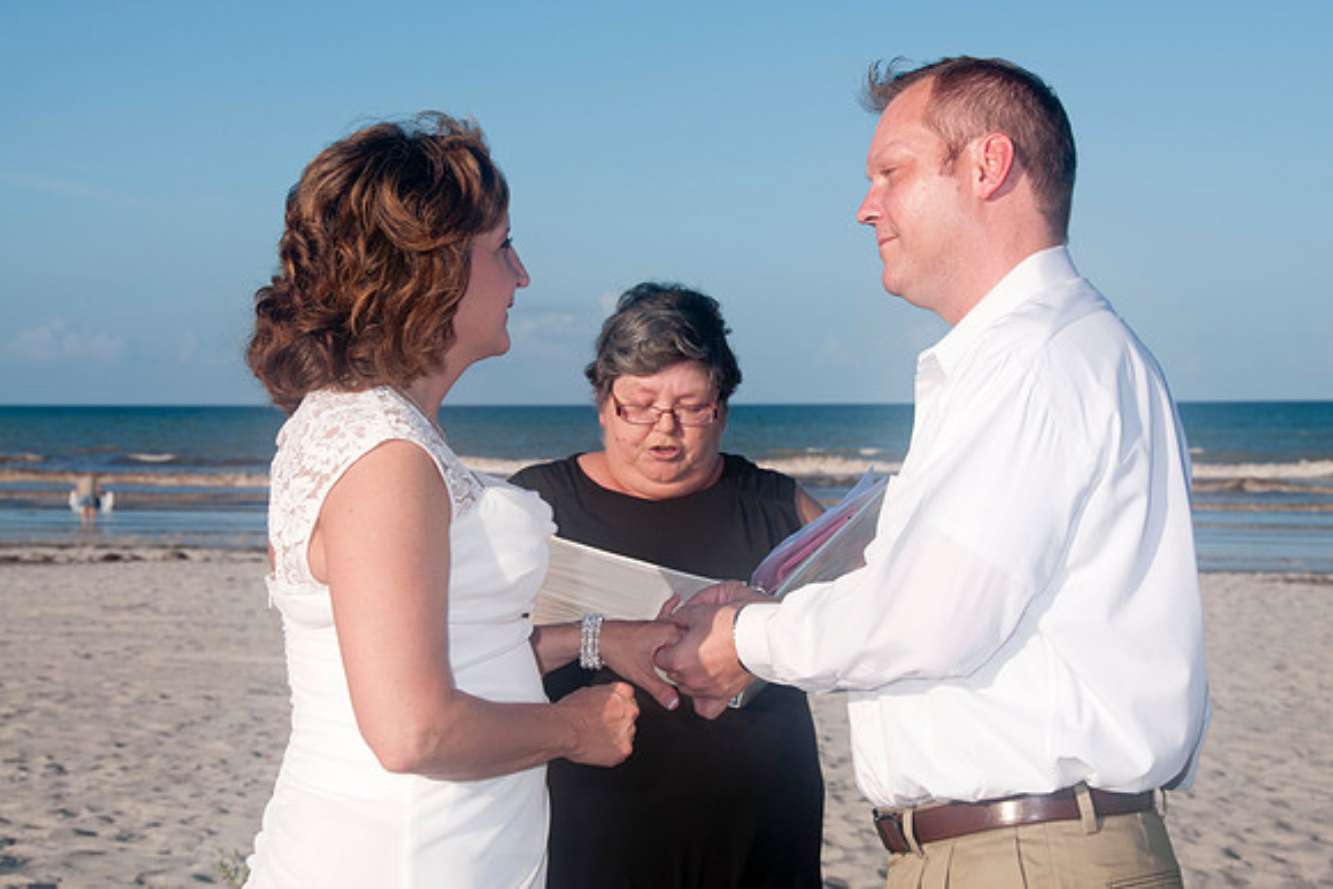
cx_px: 653
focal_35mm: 80
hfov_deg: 25.2
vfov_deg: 17.0
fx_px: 2979
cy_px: 445
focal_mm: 52
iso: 100
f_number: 11
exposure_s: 1/250
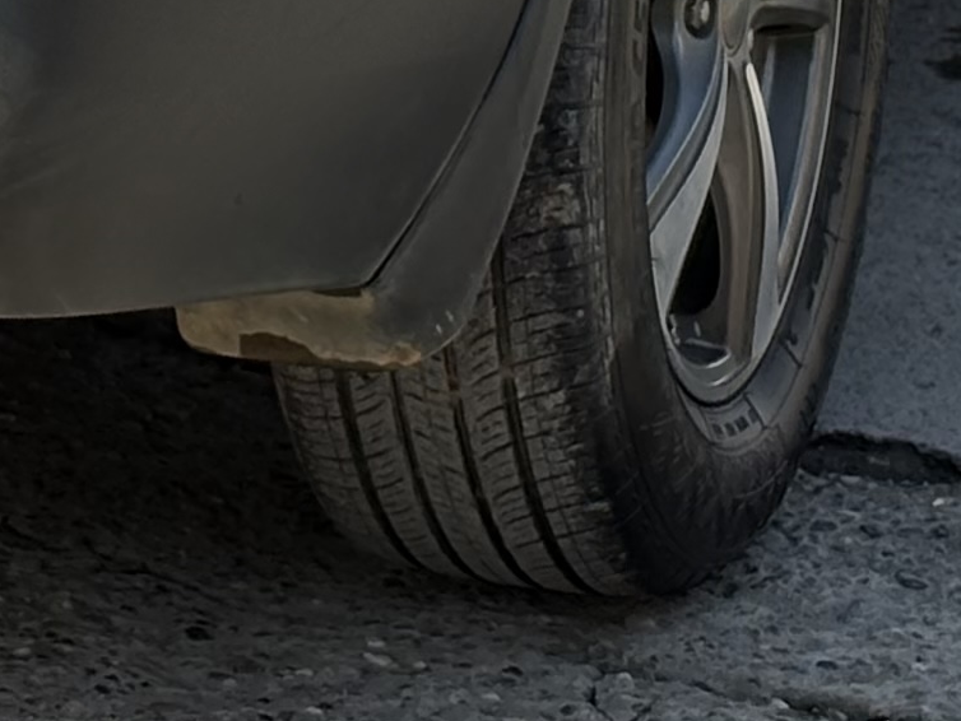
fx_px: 7720
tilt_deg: -8.2
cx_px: -273
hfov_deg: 7.1
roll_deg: -1.0
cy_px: -904
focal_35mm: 278
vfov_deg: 5.2
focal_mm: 5.96
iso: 40
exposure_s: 1/1799
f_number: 1.6
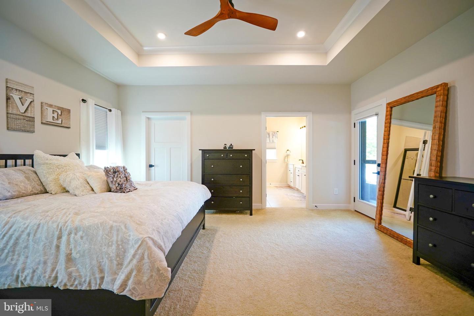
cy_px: 158
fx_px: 197
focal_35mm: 15
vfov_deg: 77.3
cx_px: 237
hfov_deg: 100.4
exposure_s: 1/30
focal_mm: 10
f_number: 2.8
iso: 250
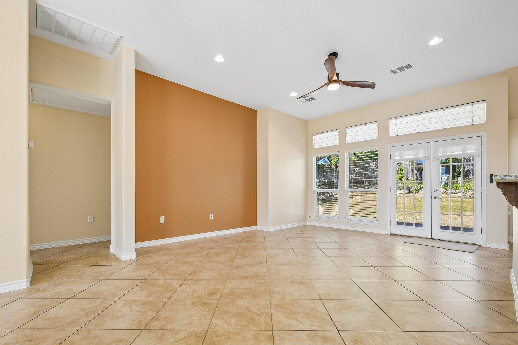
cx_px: 259
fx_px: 216
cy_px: 172
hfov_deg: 100.4
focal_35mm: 15
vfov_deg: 77.3
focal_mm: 10
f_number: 8
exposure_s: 1/100
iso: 400
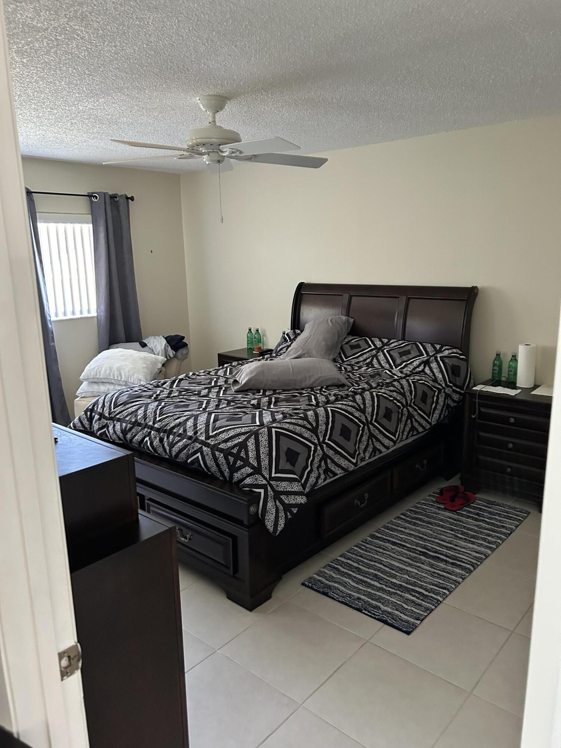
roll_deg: +0.8
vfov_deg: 67.3
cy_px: 374
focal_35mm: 26
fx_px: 562
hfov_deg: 53.1
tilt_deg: -12.7
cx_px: 280
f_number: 1.5
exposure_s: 1/40
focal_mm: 5.7
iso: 500
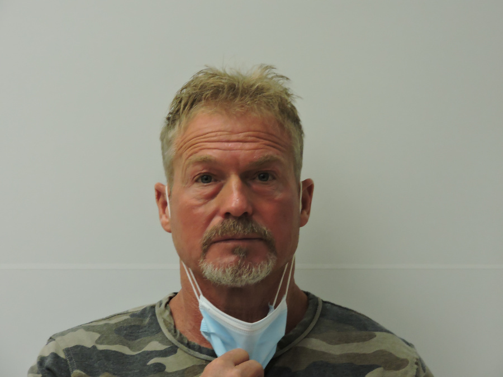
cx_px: 252
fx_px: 2906
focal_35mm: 200
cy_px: 188
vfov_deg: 7.4
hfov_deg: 9.9
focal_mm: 35.7
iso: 720
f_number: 4.6
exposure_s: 1/30
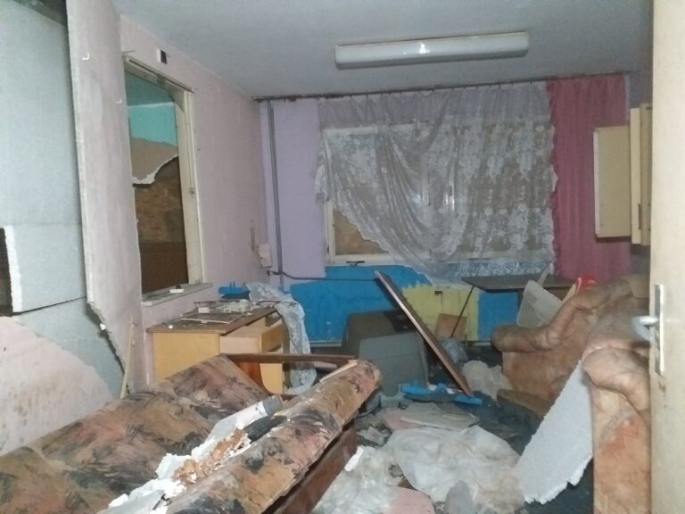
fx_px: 534
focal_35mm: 27
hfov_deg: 65.3
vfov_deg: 51.4
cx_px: 342
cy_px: 257
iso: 1250
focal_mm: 3.6
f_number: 1.9
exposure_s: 1/17
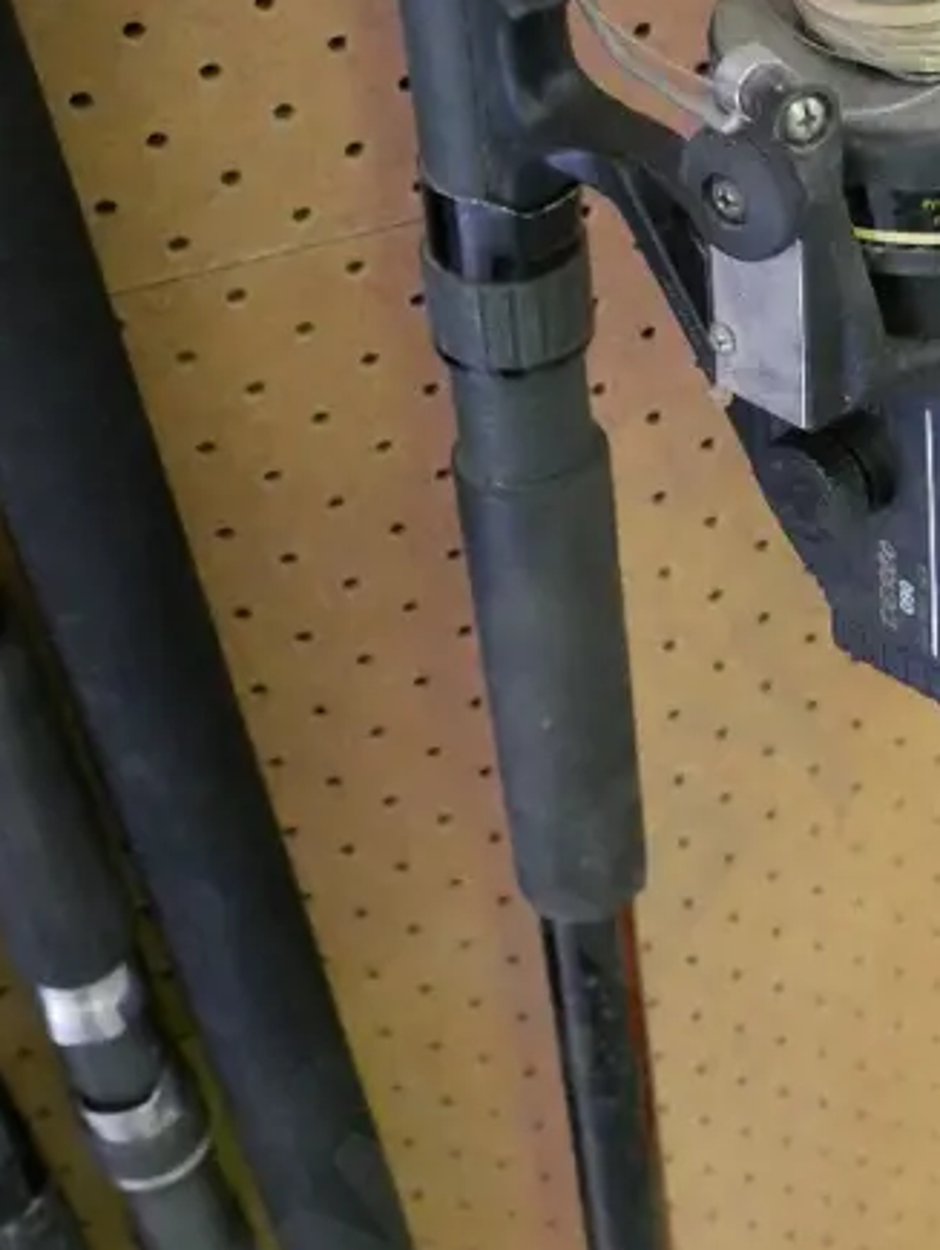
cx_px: 921
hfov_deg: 18.0
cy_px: 494
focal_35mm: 80
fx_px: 2892
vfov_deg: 24.3
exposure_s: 1/50
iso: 6400
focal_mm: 17
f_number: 5.6
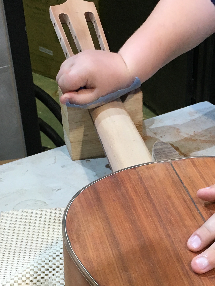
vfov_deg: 28.6
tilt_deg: -37.8
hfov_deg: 21.8
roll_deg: -0.3
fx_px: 555
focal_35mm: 67
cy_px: 212
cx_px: 156
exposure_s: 1/33
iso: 50
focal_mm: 4.15
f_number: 2.2
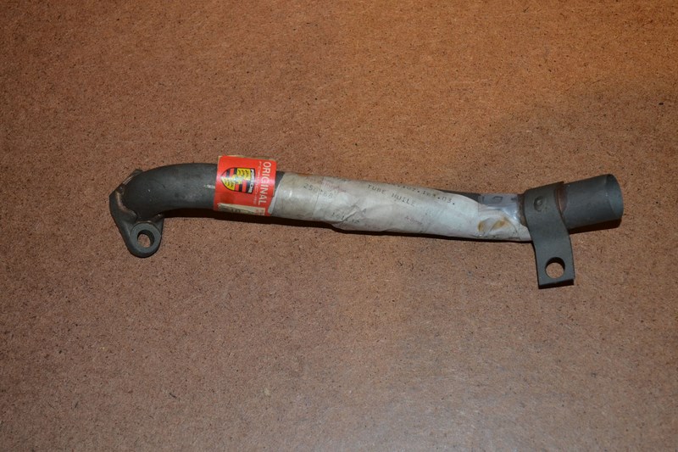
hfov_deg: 35.1
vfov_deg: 23.8
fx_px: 1073
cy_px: 226
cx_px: 339
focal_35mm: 57
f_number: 5
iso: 1400
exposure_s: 1/60
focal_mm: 38
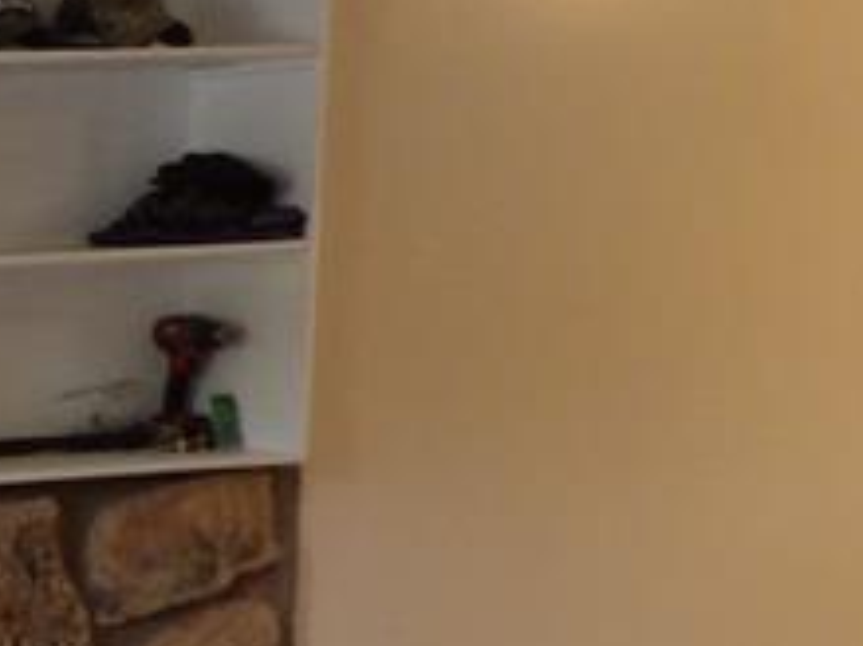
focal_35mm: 112
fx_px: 2791
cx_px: -820
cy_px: 924
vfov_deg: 12.6
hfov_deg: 14.7
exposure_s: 1/33
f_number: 3.2
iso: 196
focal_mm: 4.3
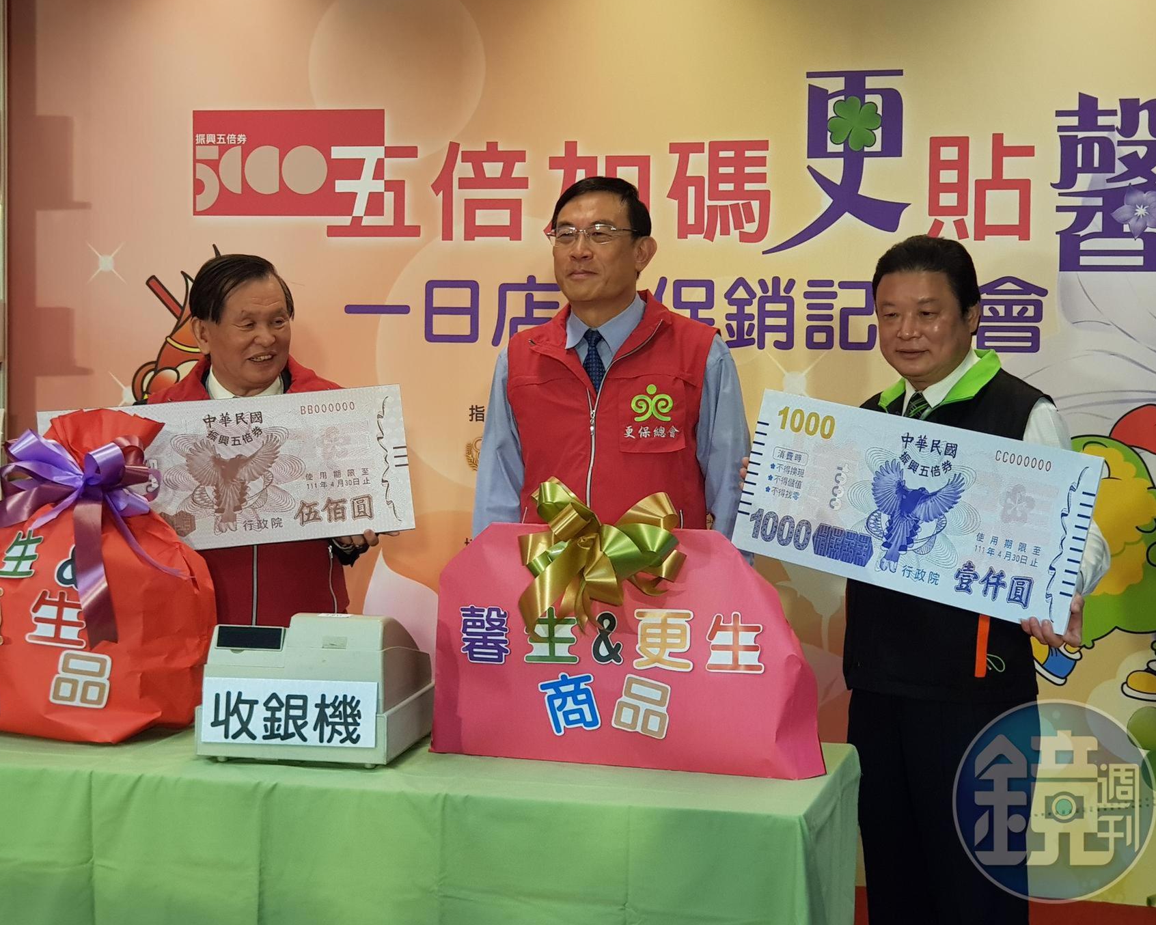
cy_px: 426
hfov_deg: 31.4
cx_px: 508
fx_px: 2053
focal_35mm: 60
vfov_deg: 25.4
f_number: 2.4
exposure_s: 1/30
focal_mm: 6
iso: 100
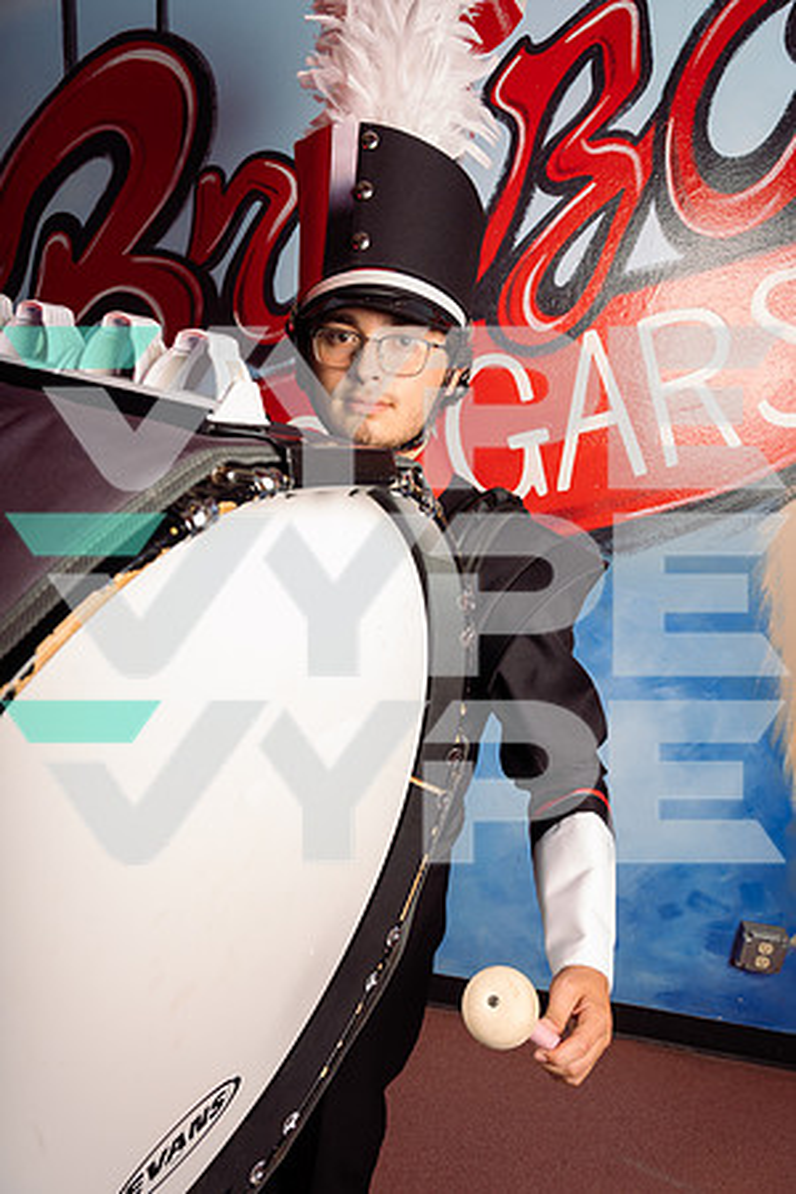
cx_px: 398
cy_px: 597
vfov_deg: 73.7
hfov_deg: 53.1
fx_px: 796
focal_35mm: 24
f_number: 9
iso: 200
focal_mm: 24
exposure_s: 1/250
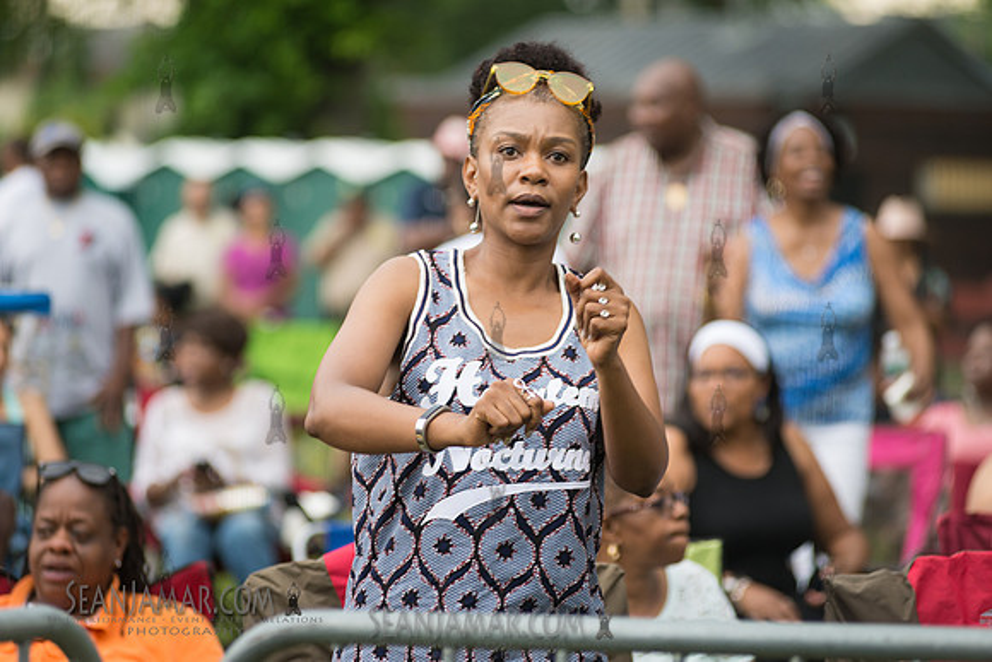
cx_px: 496
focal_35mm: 170
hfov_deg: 12.1
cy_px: 331
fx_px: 4685
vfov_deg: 8.1
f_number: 4
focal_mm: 170
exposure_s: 1/200
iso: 640
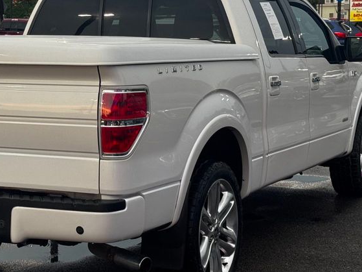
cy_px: 103
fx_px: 920
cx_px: 128
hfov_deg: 22.2
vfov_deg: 16.8
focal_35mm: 88
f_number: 1.78
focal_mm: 6.76
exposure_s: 1/354
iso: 64
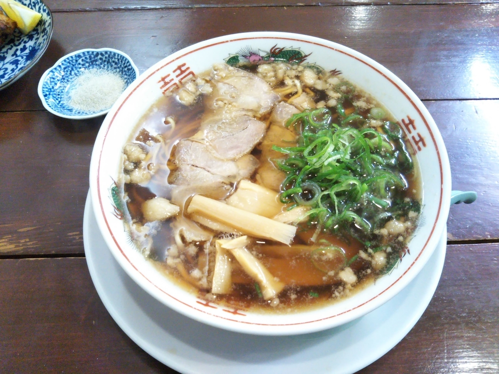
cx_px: 250
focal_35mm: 30
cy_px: 187
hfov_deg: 60.0
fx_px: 432
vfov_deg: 46.8
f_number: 2.2
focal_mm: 4
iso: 278
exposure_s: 1/23
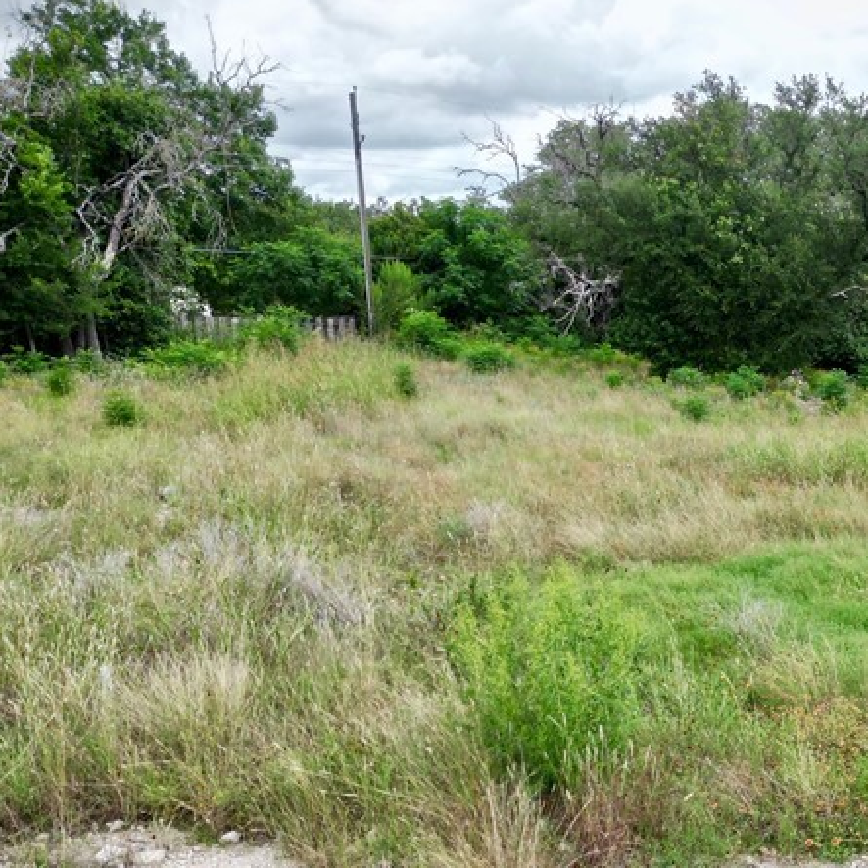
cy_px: 588
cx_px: 813
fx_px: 1390
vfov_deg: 34.3
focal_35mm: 49
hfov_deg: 32.6
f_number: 1.7
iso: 140
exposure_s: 1/2000
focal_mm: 6.72
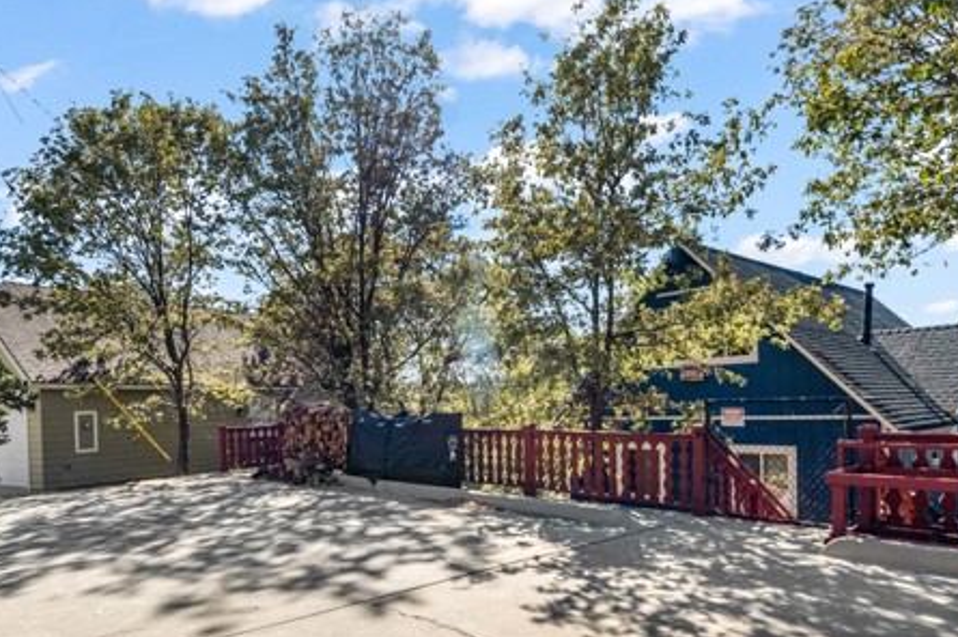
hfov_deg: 76.1
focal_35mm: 23
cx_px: 502
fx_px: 612
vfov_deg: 54.1
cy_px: 417
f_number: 7.1
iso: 100
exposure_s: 1/1250
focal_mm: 16
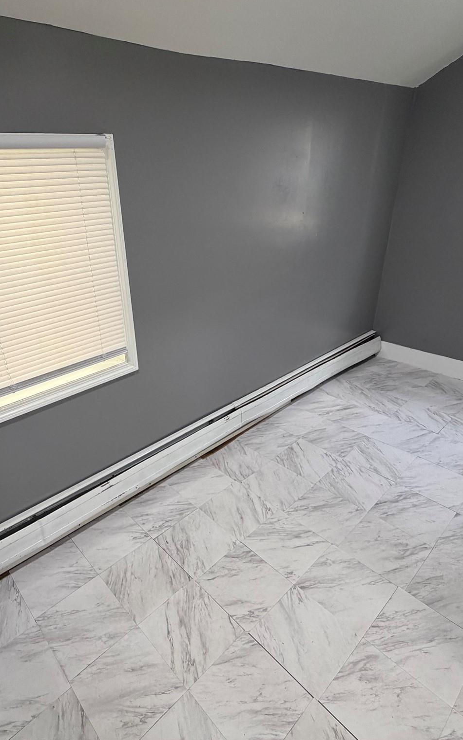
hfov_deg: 59.0
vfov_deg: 85.1
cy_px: 368
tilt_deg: -25.7
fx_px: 404
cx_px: 179
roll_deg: +3.1
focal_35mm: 20
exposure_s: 1/60
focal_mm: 2.22
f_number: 2.2
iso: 160
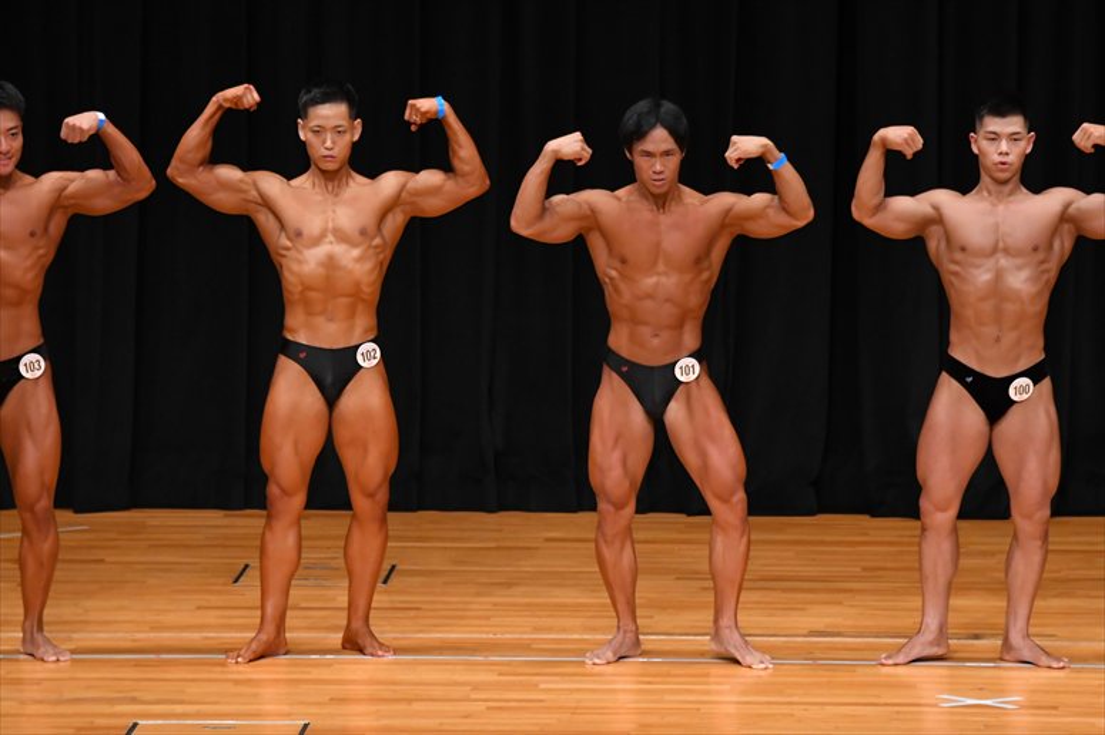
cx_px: 552
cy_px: 368
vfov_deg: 5.4
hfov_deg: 8.1
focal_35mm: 255
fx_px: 7823
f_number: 5.6
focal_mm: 170
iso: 3200
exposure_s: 1/400
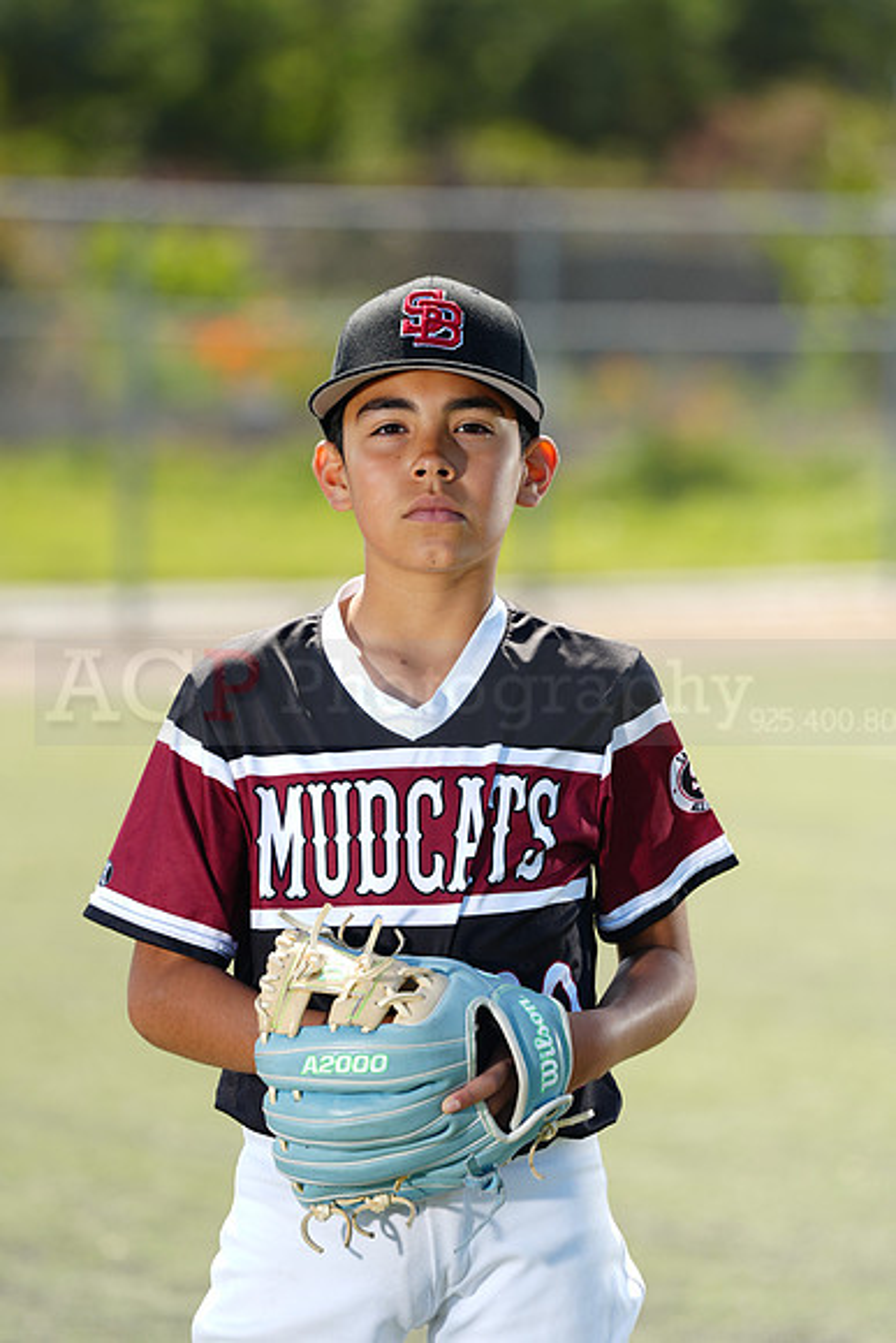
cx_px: 448
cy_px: 672
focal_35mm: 200
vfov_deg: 10.3
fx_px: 7462
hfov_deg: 6.9
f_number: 4.5
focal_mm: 200
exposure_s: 1/250
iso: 64
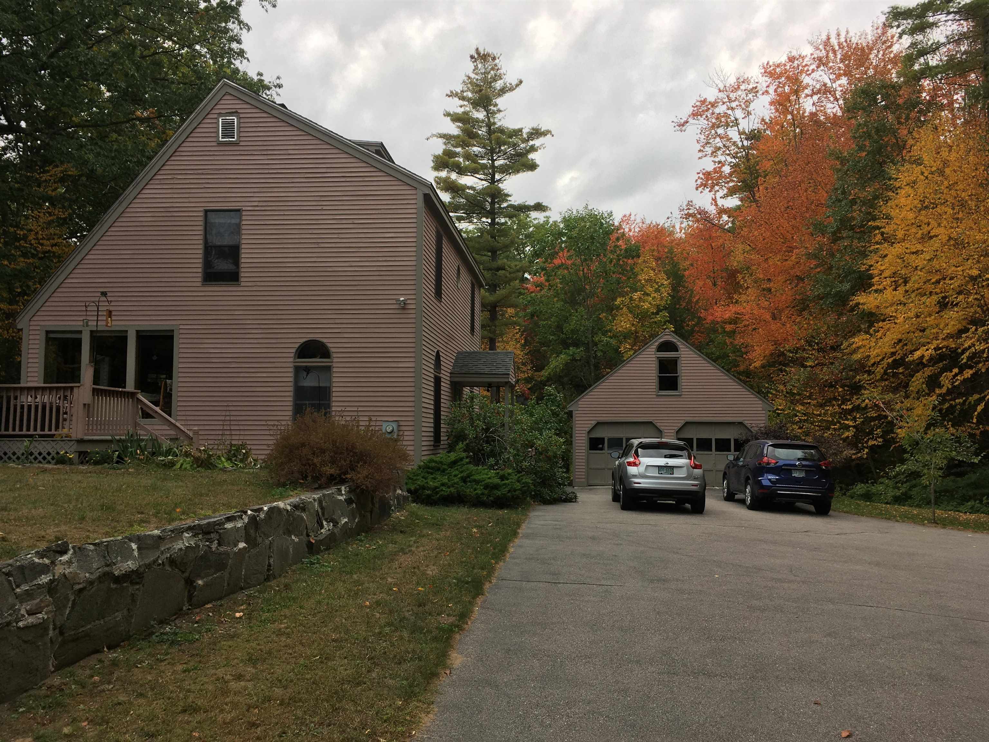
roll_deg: -0.5
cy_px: 371
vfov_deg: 48.2
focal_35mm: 29
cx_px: 494
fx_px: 829
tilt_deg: +3.6
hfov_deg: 61.7
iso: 25
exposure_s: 1/172
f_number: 2.2
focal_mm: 4.15
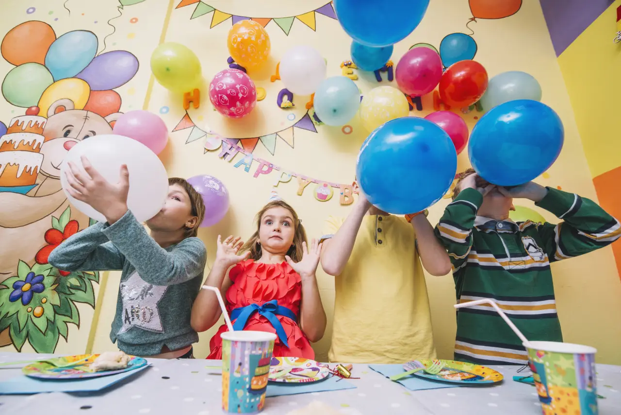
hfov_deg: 96.7
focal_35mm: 16
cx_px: 310
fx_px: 276
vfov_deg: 73.8
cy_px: 208
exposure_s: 1/160
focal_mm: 16
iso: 160
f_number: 5
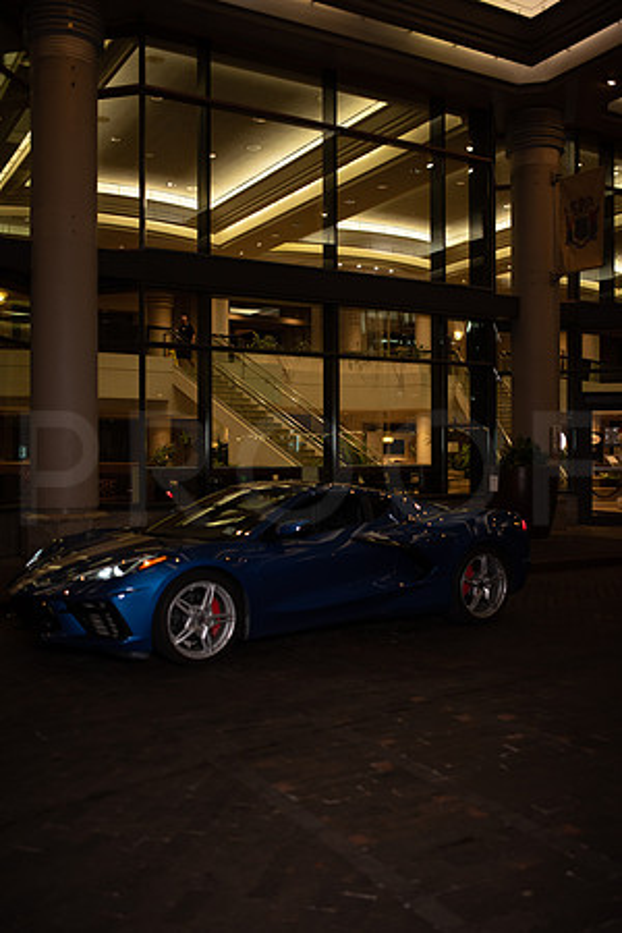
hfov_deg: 37.9
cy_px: 466
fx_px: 907
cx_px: 311
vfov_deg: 54.4
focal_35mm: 35
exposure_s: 1/640
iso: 800
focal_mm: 35
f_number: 1.4
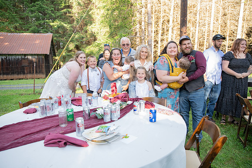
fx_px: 168
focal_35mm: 24
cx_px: 126
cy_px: 84
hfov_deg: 73.7
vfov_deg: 53.2
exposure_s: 1/320
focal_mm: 24
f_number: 4
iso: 1250
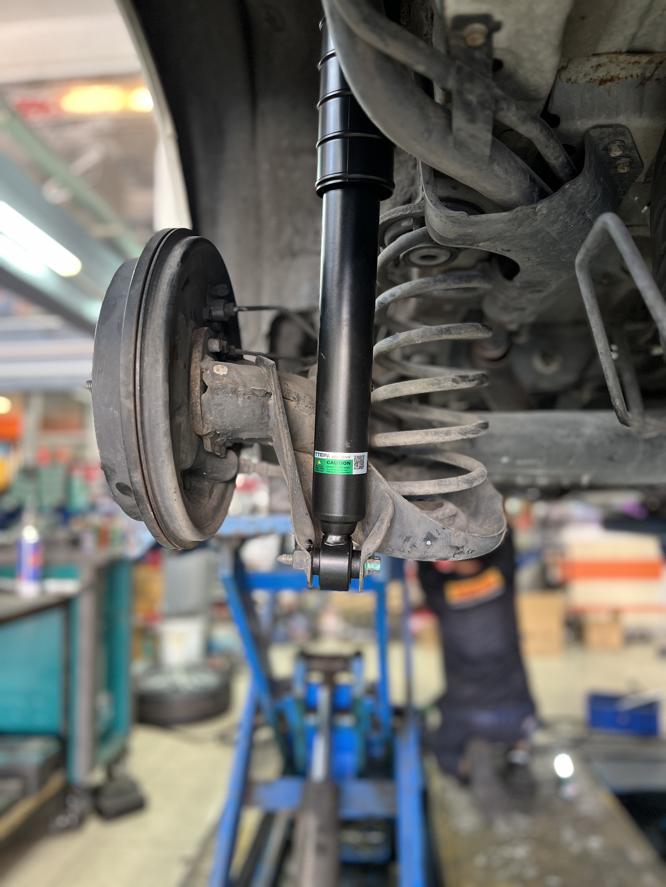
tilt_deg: +5.2
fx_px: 667
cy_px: 444
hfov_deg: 53.1
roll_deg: +1.1
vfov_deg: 67.3
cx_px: 333
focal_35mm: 26
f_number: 1.5
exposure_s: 1/50
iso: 320
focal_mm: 5.7
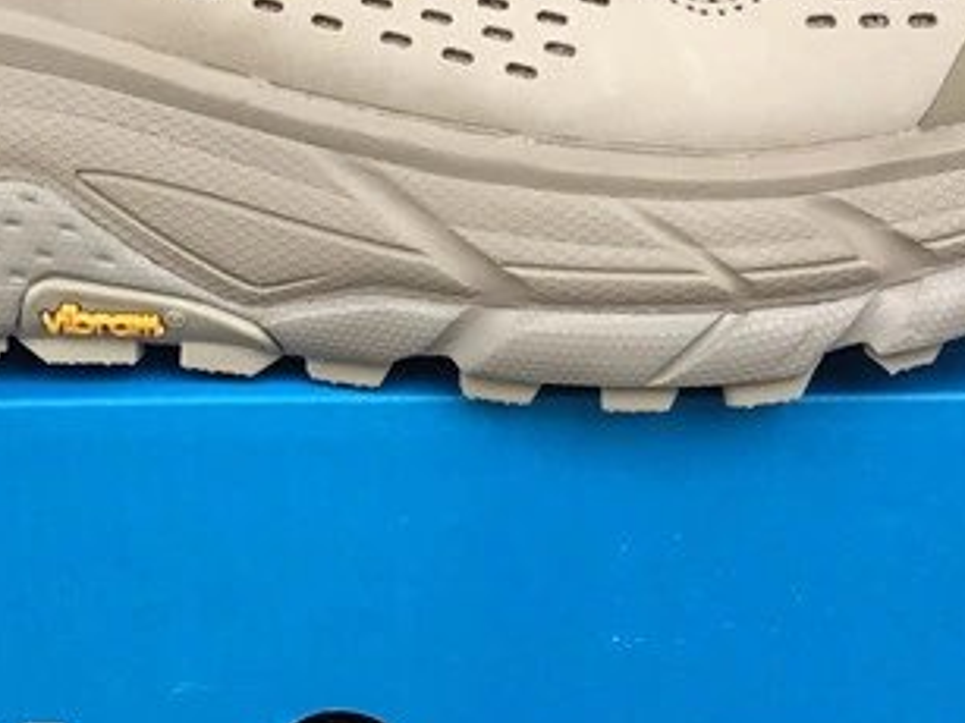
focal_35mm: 91
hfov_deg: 21.5
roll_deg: +0.8
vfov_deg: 16.2
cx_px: 339
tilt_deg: -20.2
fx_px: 2536
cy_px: 209
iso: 25
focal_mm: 3.3
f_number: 2.4
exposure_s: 1/111
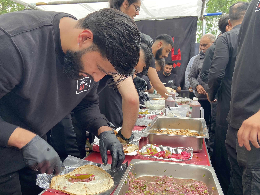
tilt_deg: -6.5
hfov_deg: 53.9
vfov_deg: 41.8
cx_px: 143
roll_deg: -1.1
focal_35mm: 34
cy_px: 102
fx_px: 255
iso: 80
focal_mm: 4.25
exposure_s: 1/122
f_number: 1.8
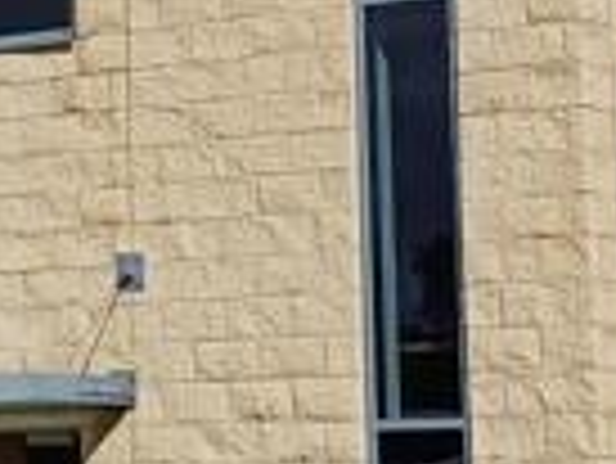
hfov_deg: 10.5
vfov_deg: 7.8
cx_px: 99
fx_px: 3331
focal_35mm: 187
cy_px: -302
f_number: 1.8
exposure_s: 1/2381
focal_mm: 4.65
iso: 50
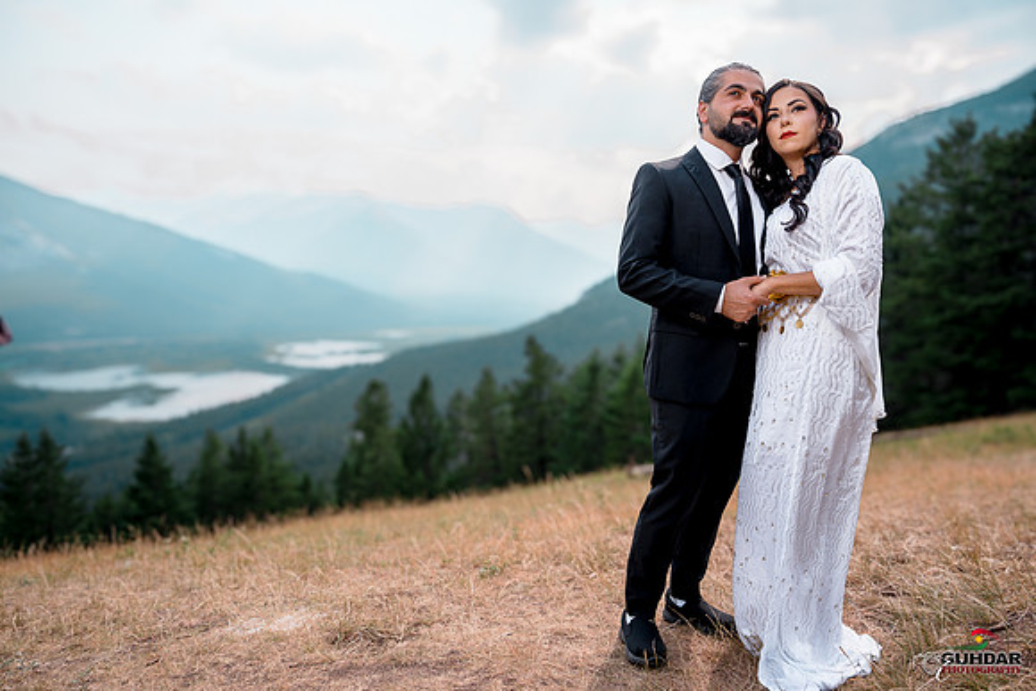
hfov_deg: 73.7
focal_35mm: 24
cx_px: 518
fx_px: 691
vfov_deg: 53.2
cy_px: 346
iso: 100
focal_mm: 24
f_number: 2.8
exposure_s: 1/1000
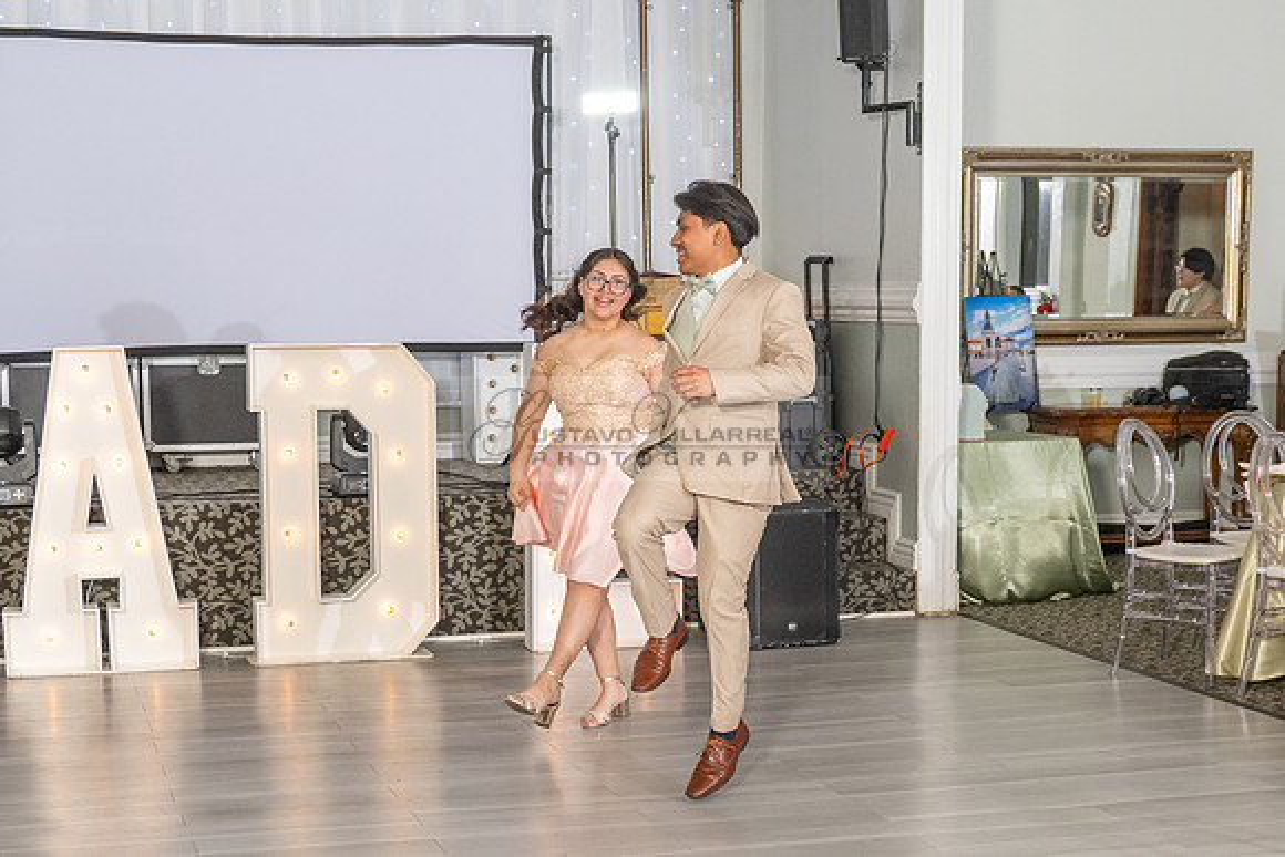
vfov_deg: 20.9
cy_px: 606
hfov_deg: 31.1
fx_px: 2307
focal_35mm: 65
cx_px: 653
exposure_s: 1/200
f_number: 3.5
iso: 500
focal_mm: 28
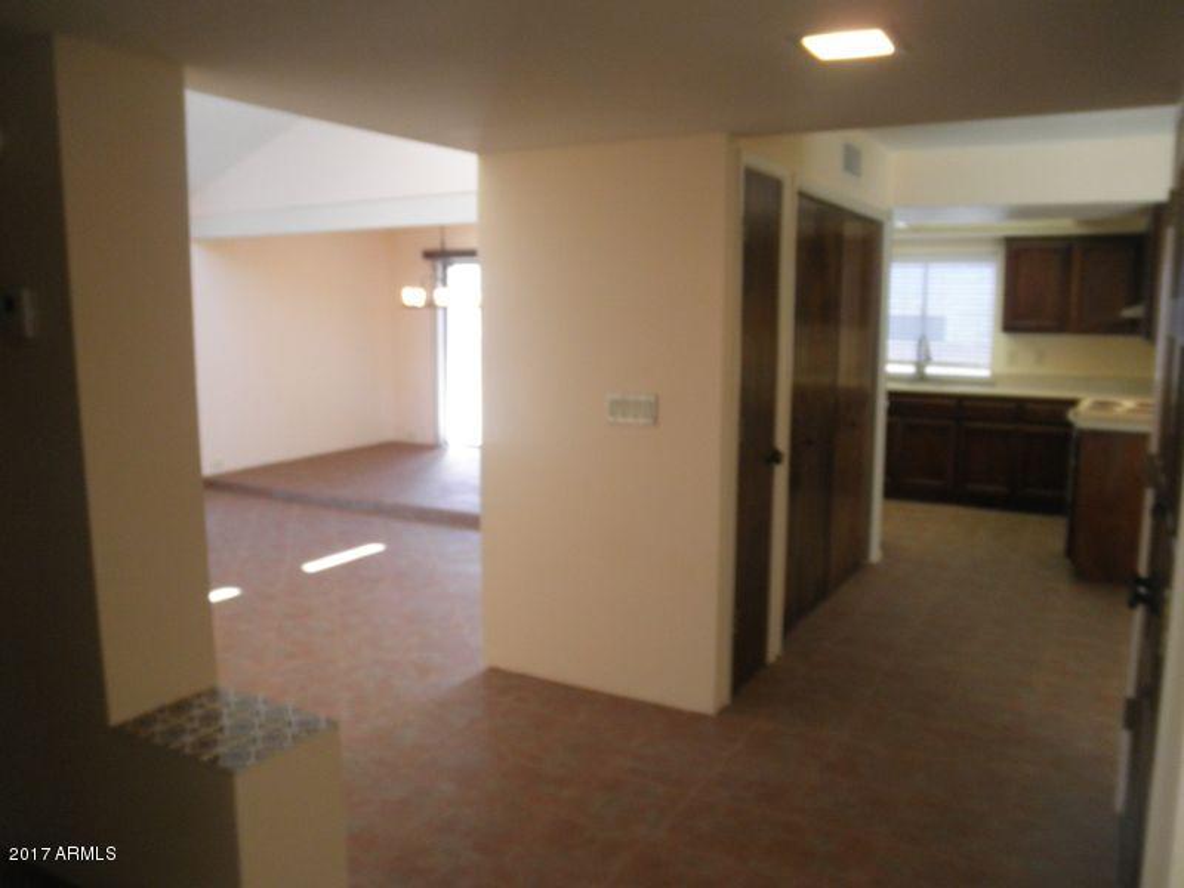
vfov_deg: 49.7
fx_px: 958
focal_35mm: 28
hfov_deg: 63.4
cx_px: 592
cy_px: 444
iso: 200
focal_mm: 5
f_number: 3
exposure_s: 1/30
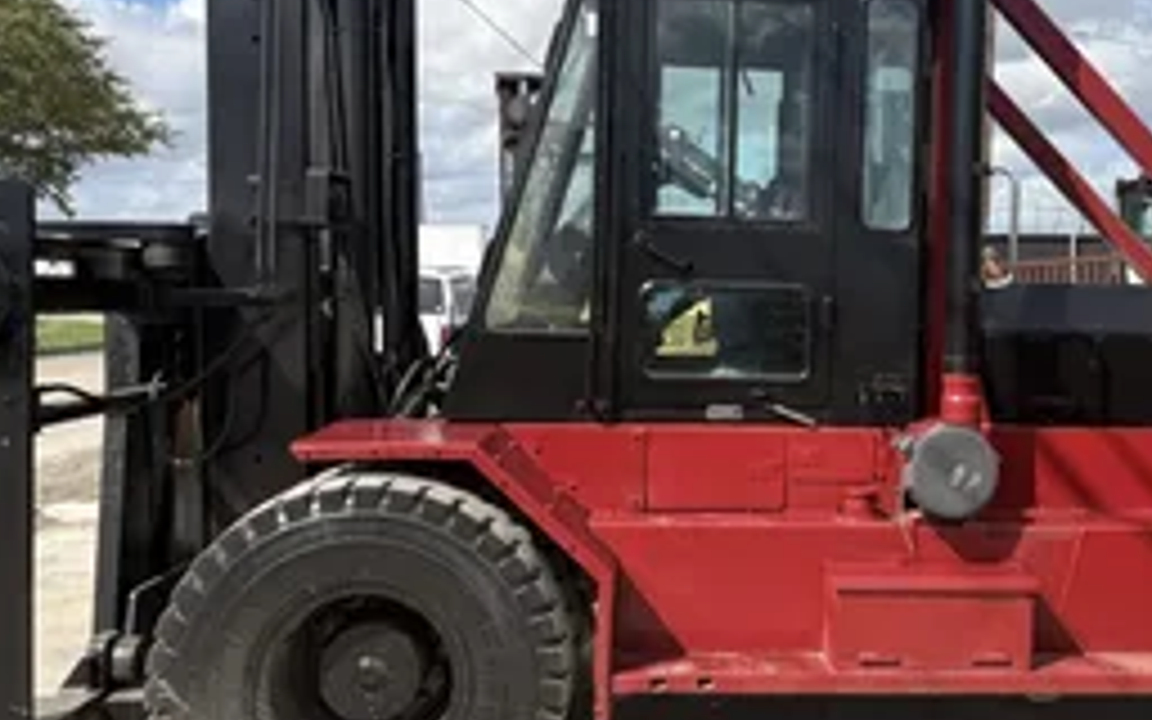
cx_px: 837
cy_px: 279
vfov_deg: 29.8
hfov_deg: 44.9
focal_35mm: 43
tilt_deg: +0.3
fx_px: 1350
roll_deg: +0.8
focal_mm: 5.96
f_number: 1.6
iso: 50
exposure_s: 1/2865
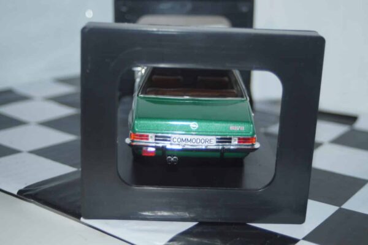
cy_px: 122
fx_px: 613
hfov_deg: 33.4
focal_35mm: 60
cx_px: 184
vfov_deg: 22.6
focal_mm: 40
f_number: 4.5
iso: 200
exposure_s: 1/160
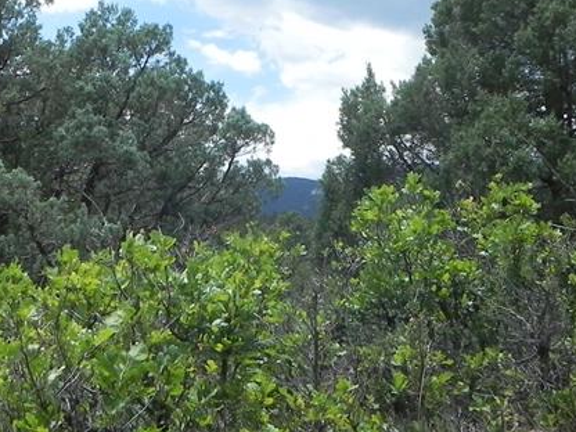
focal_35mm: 64
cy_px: 145
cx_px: 240
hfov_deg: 30.2
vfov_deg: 22.8
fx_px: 1065
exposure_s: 1/336
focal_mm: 4.6
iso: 160
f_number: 7.1
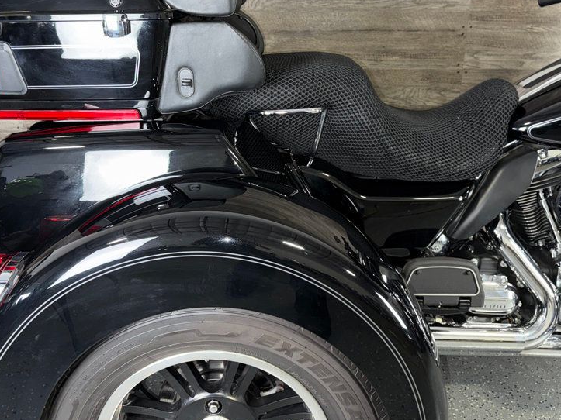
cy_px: 133
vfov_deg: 41.1
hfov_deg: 53.9
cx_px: 268
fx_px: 551
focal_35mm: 34
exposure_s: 1/15
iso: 80
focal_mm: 6.76
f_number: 1.78
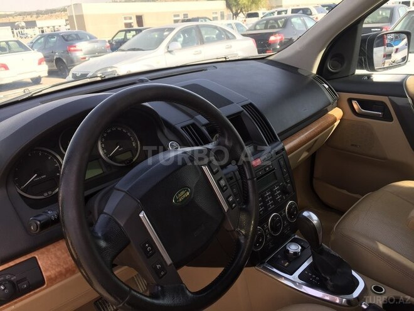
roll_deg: +2.0
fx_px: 347
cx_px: 207
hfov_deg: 61.7
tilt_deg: -21.3
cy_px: 156
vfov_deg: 48.2
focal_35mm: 29
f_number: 2.2
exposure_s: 1/332
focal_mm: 4.15
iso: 32
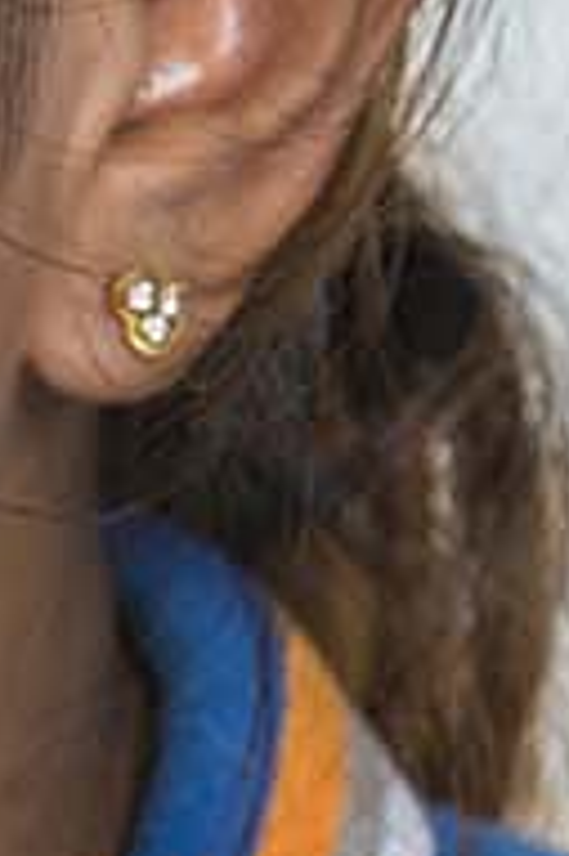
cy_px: 1210
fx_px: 26837
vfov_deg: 1.8
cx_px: -1120
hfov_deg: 1.2
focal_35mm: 1130
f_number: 5
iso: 100
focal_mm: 150
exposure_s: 1/200
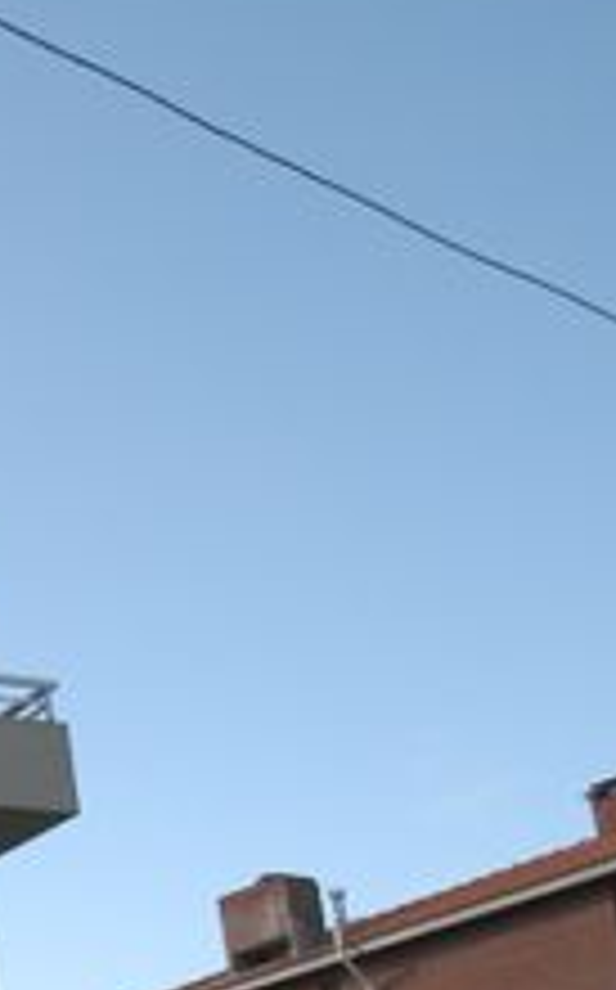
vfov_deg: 26.8
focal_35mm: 75
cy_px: 830
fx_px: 2020
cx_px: -441
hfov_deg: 15.3
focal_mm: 18
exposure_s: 1/200
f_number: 7.1
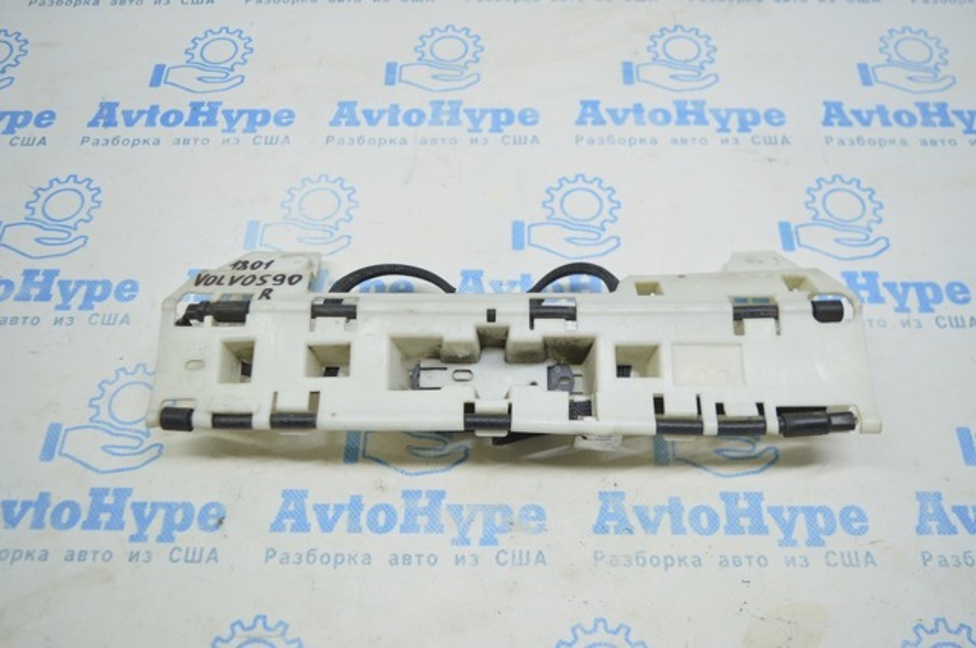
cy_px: 324
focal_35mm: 32
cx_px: 488
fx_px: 853
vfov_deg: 41.6
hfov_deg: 59.6
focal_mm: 21
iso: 400
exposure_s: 1/50
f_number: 3.8
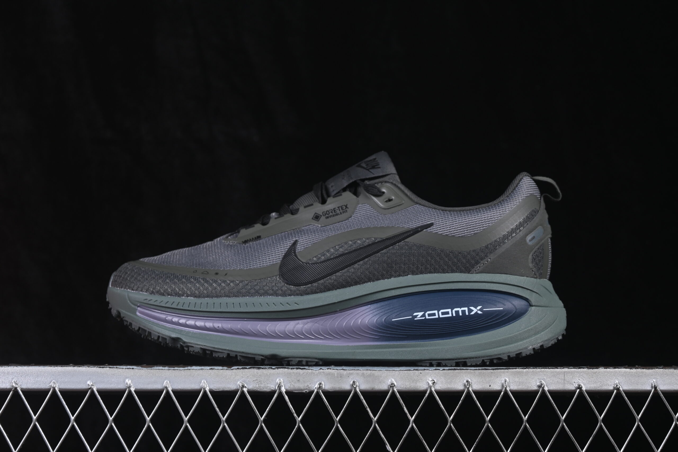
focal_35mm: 75
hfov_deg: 27.0
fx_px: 1412
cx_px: 339
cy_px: 226
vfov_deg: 18.2
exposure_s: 1/80
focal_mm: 50
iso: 160
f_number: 7.1
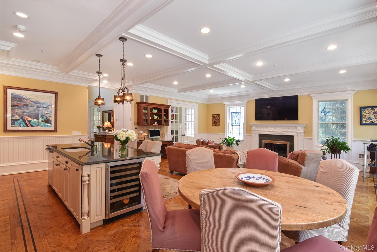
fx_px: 173
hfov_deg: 95.0
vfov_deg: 72.0
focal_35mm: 16
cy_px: 126
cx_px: 188
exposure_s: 1/20
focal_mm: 11
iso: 640
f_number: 11
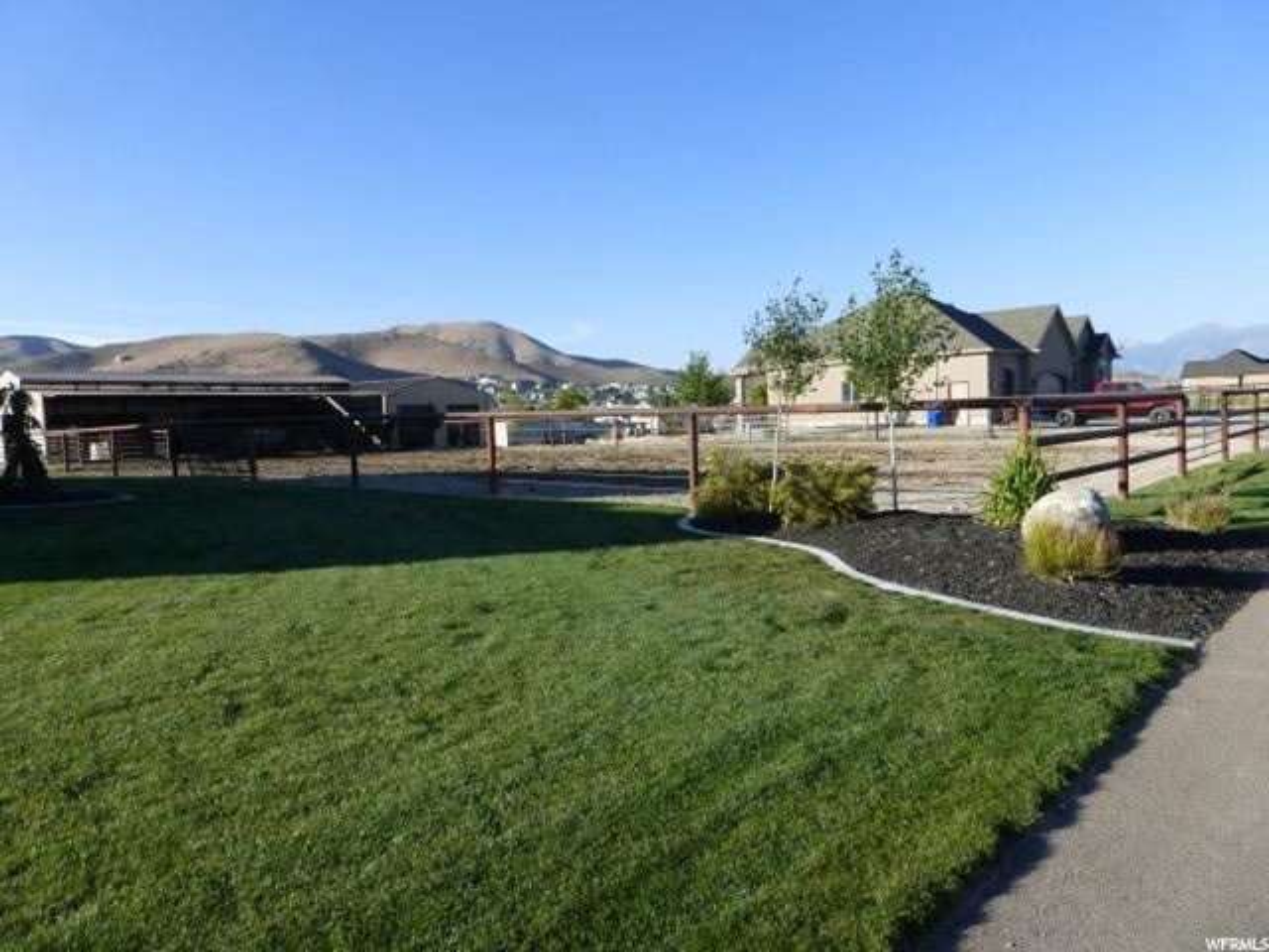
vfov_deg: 54.9
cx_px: 634
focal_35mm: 25
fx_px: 916
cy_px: 476
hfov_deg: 69.4
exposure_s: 1/500
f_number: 4
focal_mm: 4.3
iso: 100
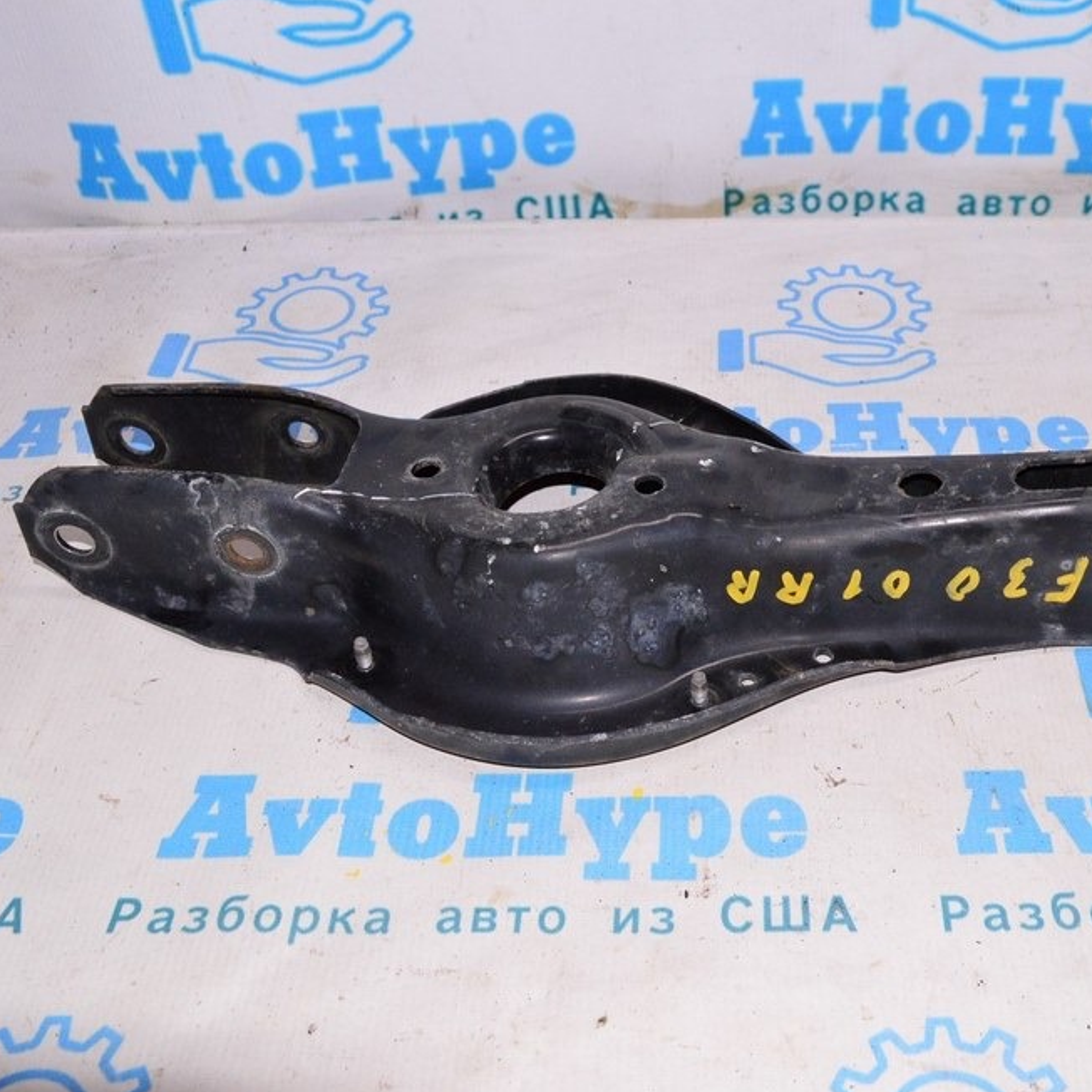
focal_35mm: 40
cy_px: 542
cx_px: 710
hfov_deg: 41.4
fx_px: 1428
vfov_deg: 41.9
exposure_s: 1/200
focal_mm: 20
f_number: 8
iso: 1600
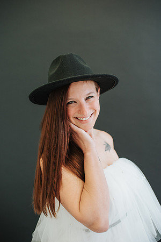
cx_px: 80
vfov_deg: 54.4
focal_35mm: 35
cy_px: 121
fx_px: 235
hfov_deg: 37.9
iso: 640
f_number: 2.8
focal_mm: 35
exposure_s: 1/200
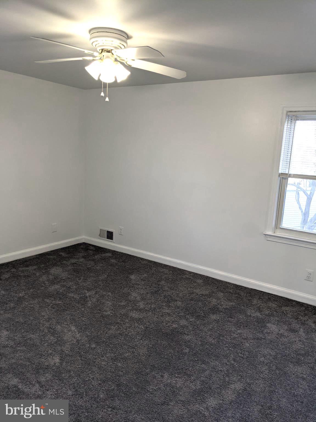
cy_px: 211
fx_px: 329
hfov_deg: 51.4
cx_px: 158
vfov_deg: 65.3
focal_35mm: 27
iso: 69
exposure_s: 1/120
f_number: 1.73
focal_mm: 4.38
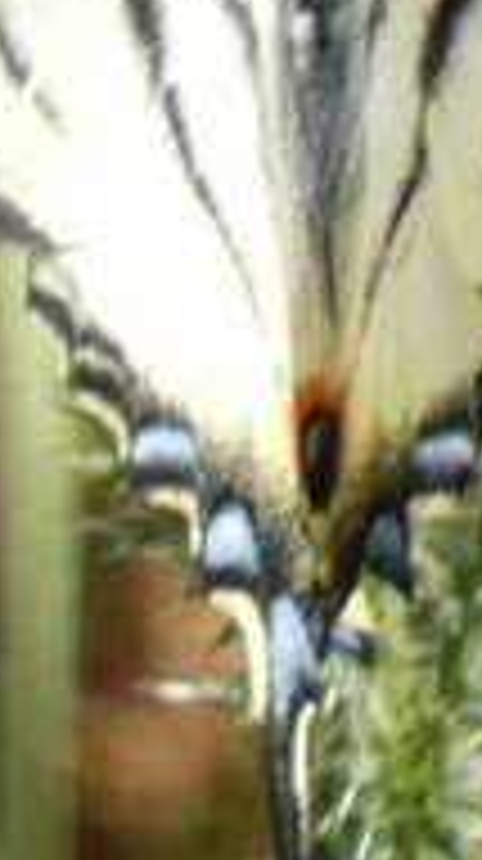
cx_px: 396
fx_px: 37766
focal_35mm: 1657
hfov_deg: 0.7
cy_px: 329
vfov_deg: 1.3
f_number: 5.6
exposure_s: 1/125
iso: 80
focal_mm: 81.4
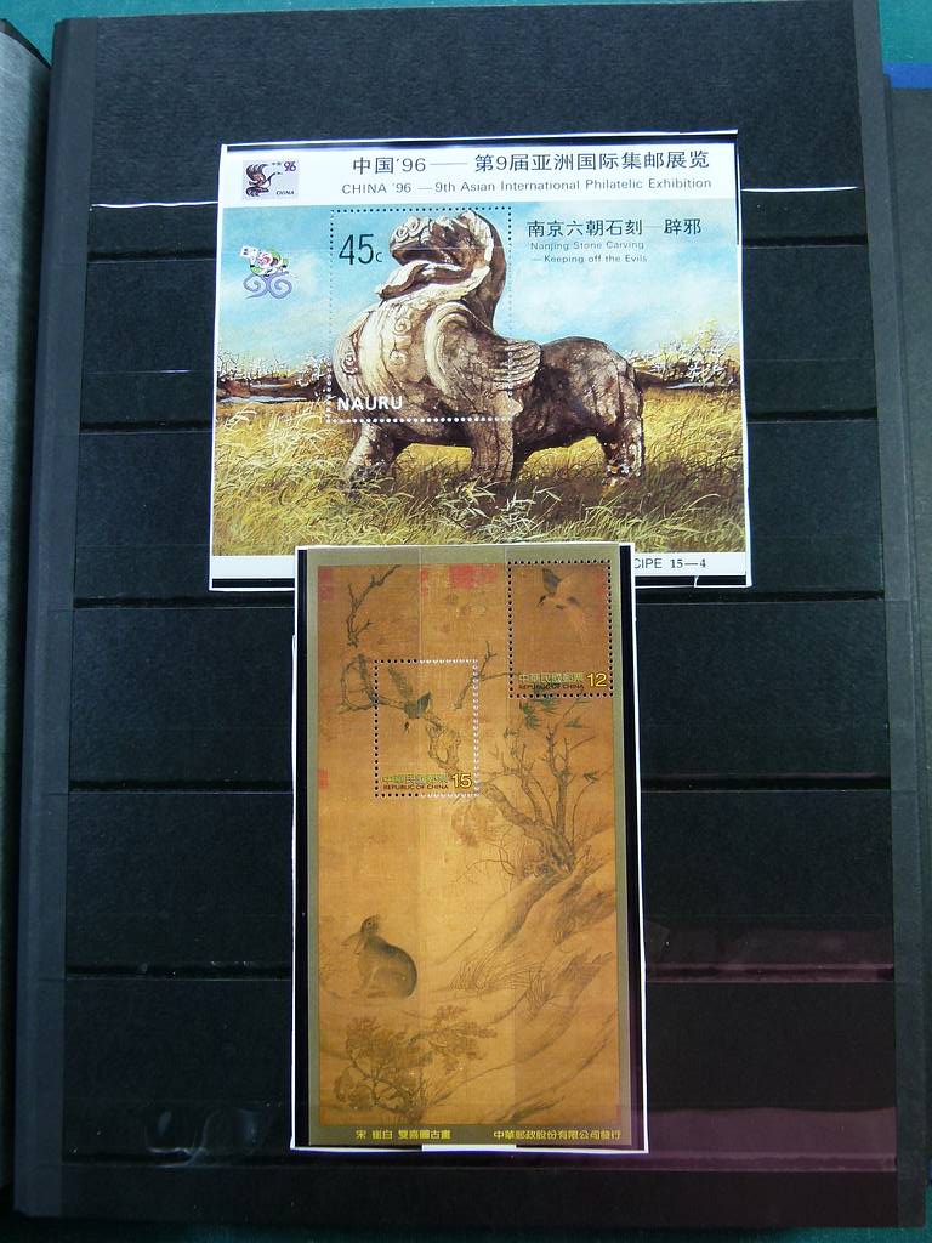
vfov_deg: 56.8
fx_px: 1149
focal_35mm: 32
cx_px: 466
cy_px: 622
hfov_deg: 44.2
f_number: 3
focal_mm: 5.8
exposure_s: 1/60
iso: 125
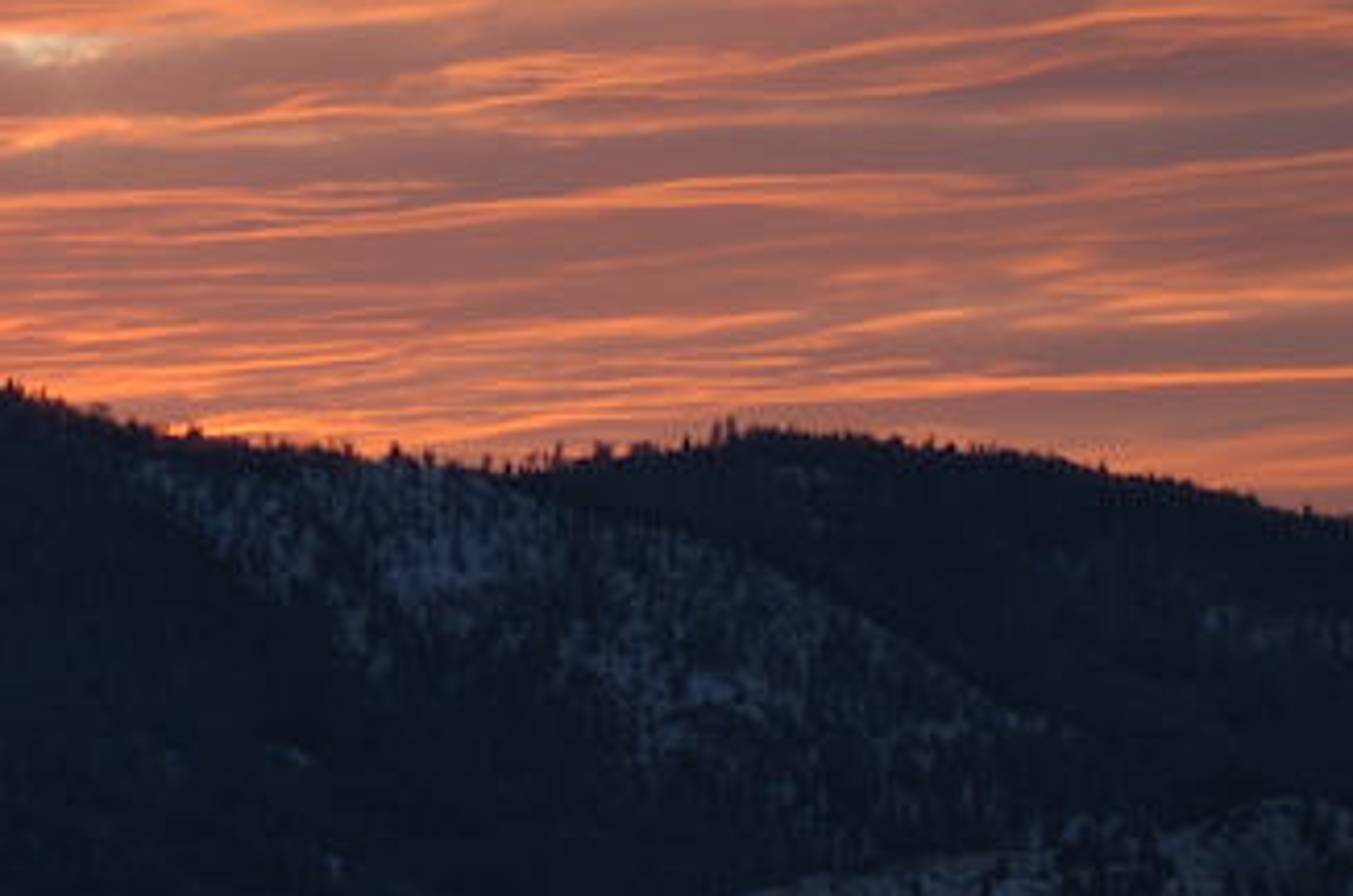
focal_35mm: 245
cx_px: 315
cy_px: 226
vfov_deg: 5.6
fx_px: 9190
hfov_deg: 8.4
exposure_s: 1/100
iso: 200
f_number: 5
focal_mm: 70
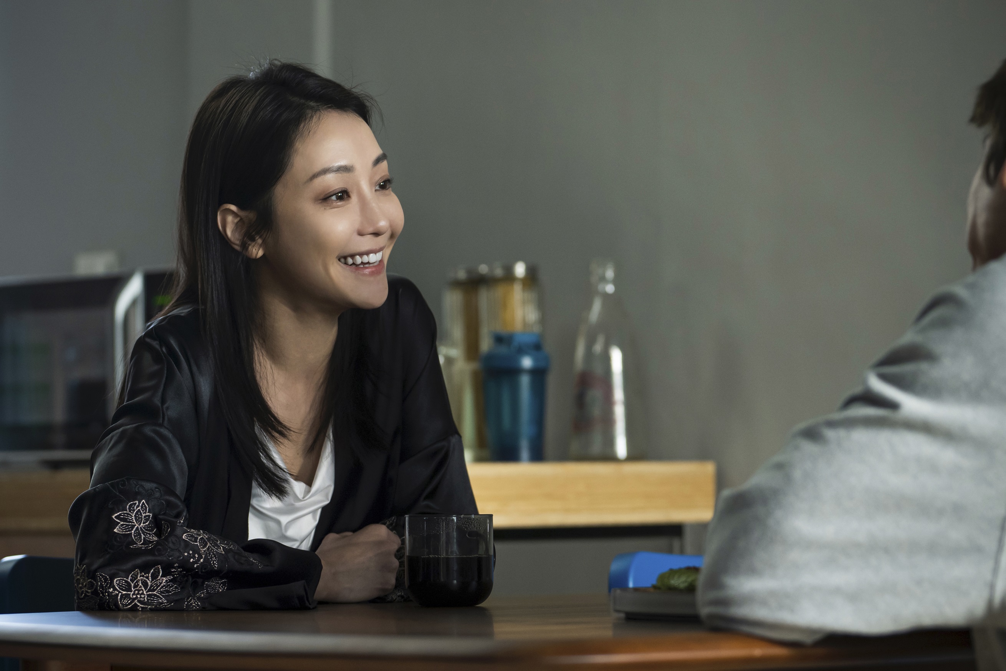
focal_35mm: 118
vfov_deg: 11.6
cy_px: 336
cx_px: 503
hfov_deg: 17.3
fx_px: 3297
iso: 1600
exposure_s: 1/160
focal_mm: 79
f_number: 2.8
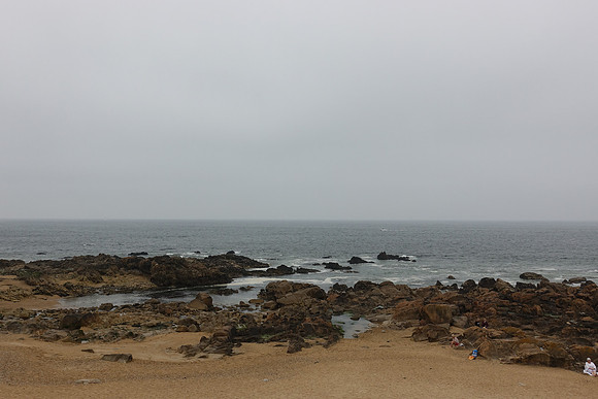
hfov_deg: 58.7
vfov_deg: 41.1
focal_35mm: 32
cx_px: 299
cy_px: 200
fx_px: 532
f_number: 5.6
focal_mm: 11.81
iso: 125
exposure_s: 1/100
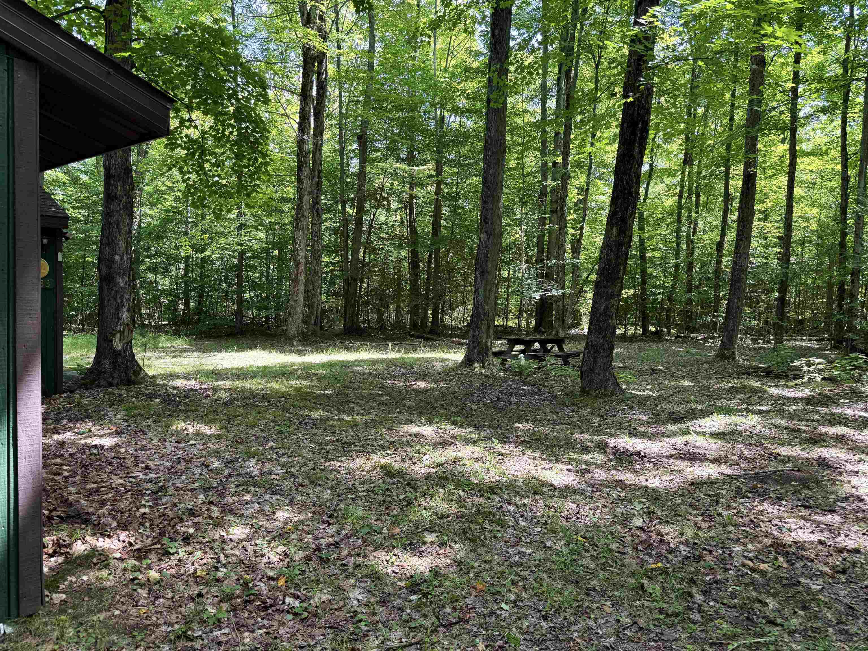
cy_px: 326
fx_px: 602
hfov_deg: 71.6
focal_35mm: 24
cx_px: 434
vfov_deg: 56.8
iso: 100
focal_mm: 6.76
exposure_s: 1/247
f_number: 1.78
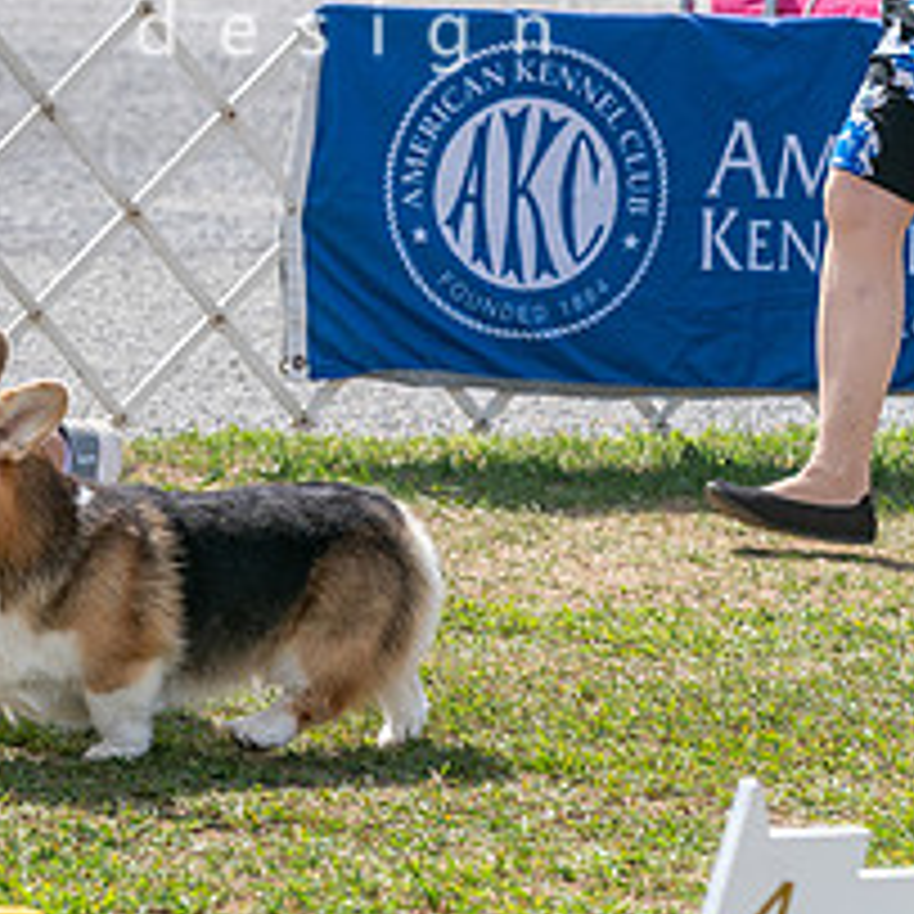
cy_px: 169
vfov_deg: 5.1
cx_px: -9
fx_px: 10306
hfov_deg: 5.1
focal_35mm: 345
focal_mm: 142
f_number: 5
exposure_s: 1/2000
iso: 500
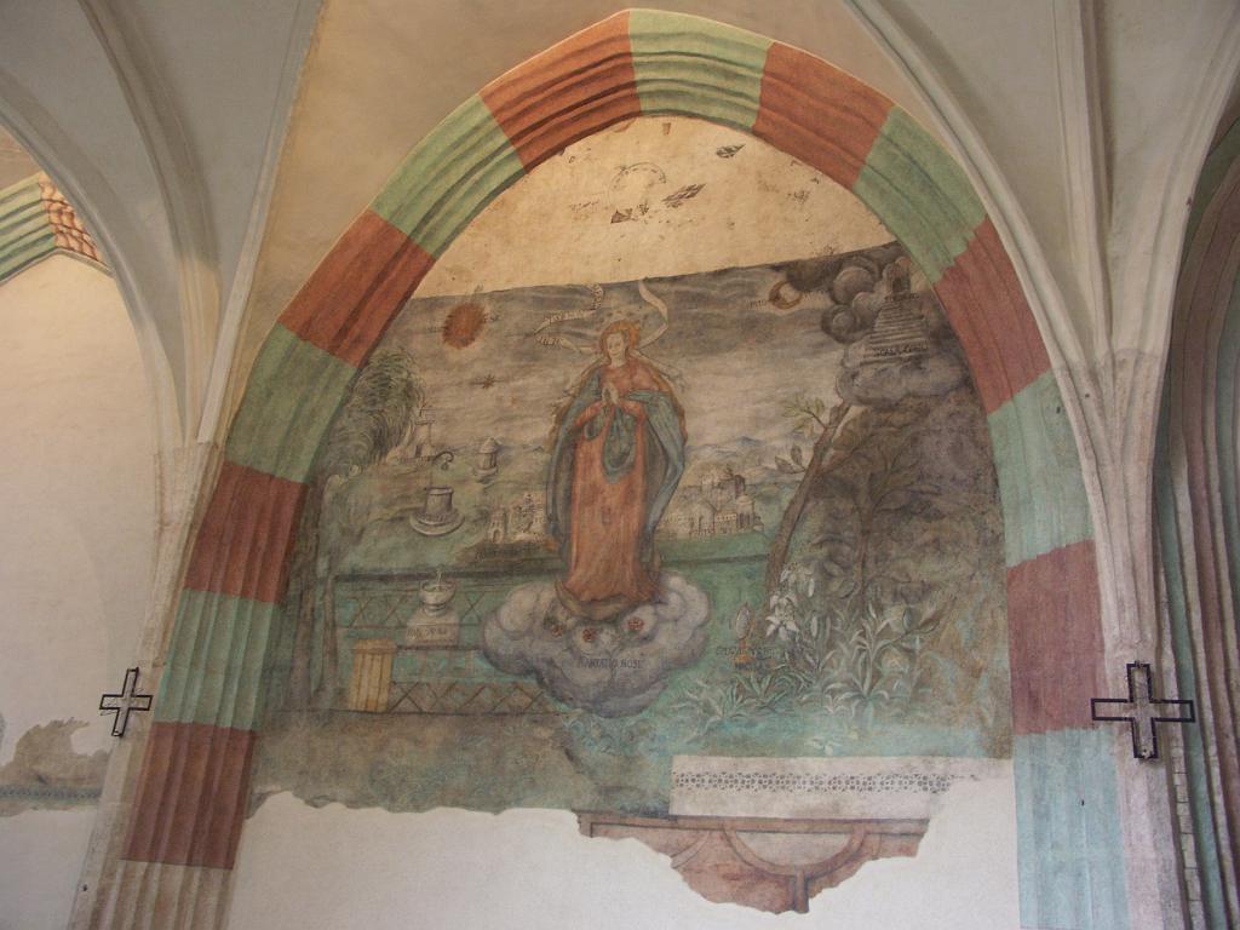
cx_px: 620
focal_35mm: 30
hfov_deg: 60.0
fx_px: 1075
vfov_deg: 46.8
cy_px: 465
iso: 200
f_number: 2.8
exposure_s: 1/8
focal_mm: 7.83
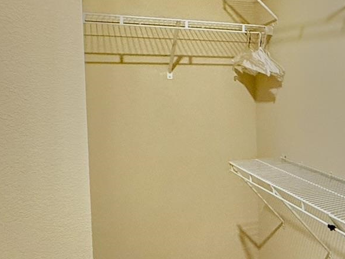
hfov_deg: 32.7
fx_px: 488
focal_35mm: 49
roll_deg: -0.5
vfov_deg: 29.6
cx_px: 403
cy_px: 109
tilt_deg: -4.3
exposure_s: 1/60
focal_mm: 2.22
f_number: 2.2
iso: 320
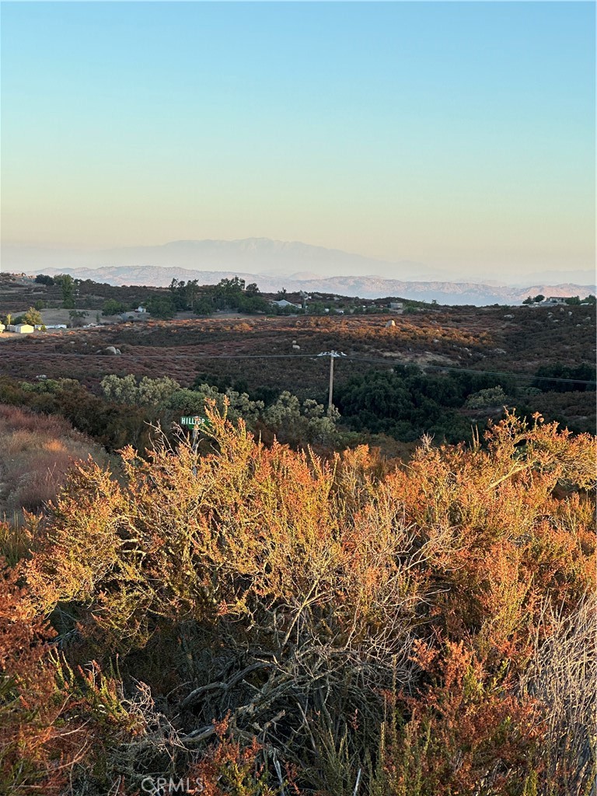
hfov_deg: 19.1
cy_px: 398
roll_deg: -2.9
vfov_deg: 25.3
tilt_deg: -4.0
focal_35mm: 77
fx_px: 1771
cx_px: 298
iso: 32
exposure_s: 1/161
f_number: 2.8
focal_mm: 9
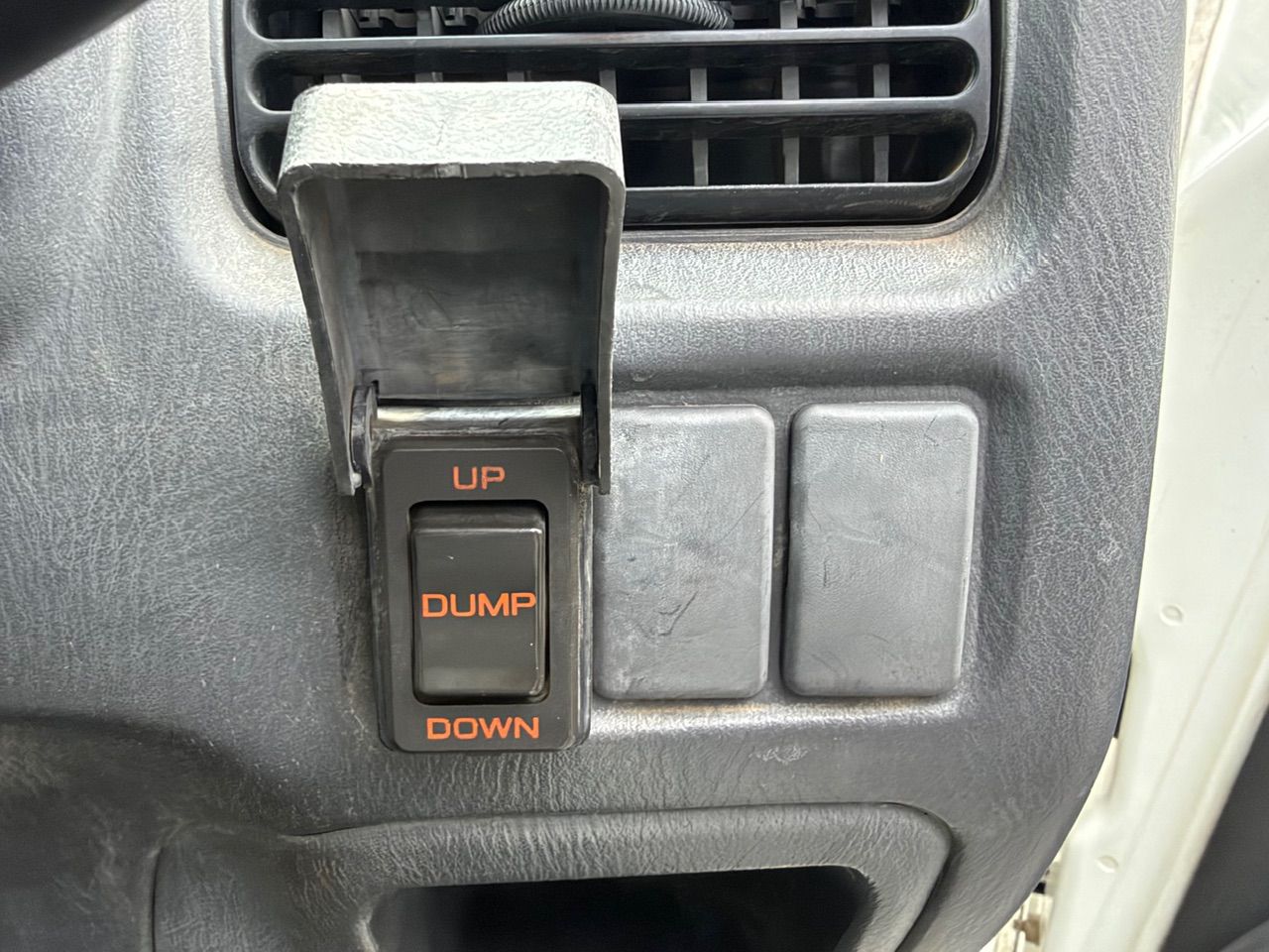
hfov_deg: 69.4
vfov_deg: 54.9
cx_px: 634
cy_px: 476
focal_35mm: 25
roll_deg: -3.9
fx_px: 916
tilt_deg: -25.9
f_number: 2.2
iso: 100
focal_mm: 2.22
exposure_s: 1/121
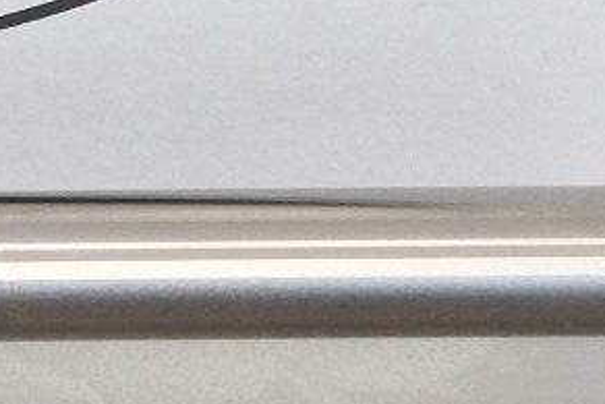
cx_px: -652
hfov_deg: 5.3
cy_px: -185
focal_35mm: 379
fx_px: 6372
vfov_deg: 3.6
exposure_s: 1/125
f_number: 5
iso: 720
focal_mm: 22.7
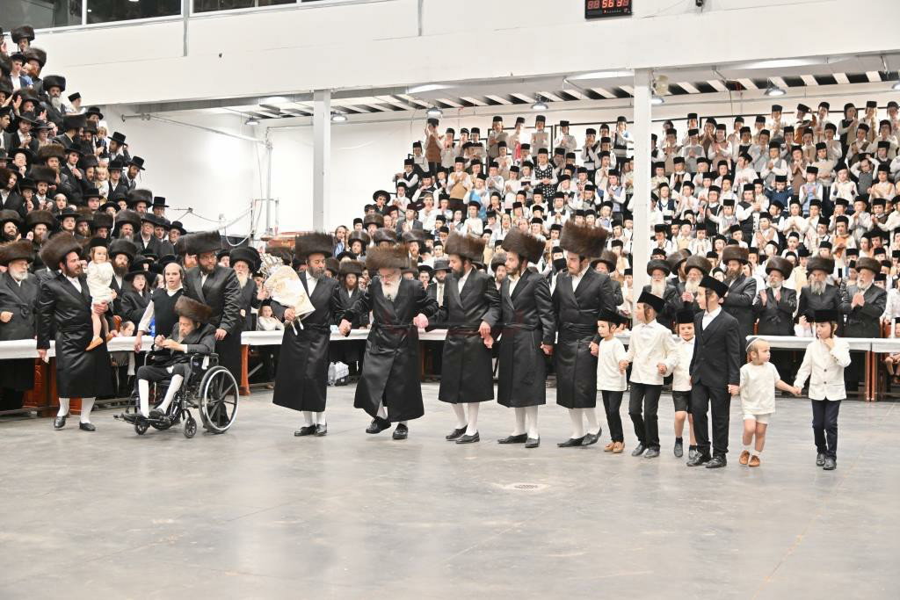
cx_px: 450
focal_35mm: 48
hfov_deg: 41.1
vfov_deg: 28.1
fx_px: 1200
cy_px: 300
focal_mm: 48
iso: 640
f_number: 4
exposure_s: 1/200
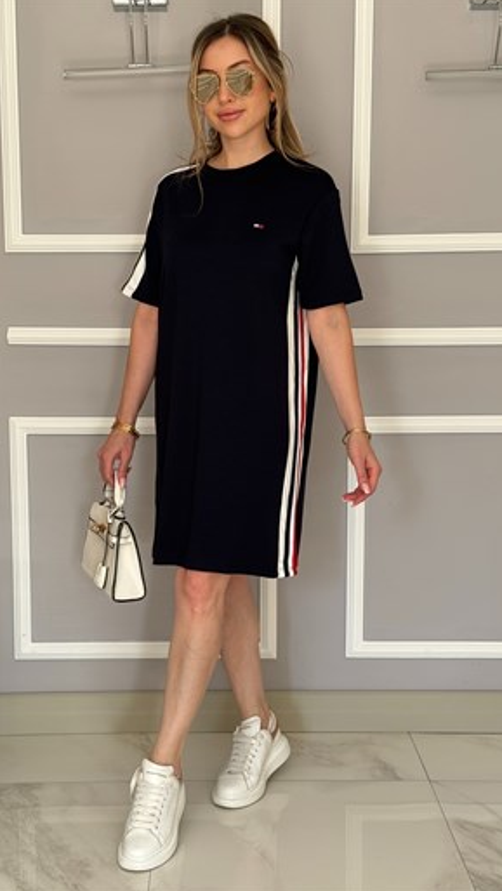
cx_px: 224
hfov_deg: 22.6
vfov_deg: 39.2
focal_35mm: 53
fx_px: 1253
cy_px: 446
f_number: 1.78
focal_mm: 6.76
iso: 100
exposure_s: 1/73
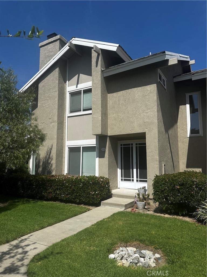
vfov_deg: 71.6
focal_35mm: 24
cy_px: 138
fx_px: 191
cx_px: 104
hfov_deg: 56.8
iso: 80
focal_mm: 6.86
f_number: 1.78
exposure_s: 1/6623
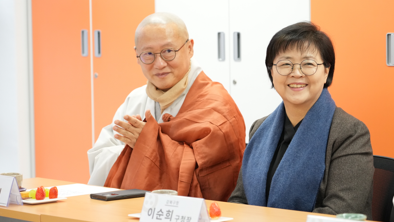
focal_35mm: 124
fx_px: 1296
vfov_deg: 9.8
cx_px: 206
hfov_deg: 17.3
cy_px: 130
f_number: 4
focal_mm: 105
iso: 2000
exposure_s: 1/160
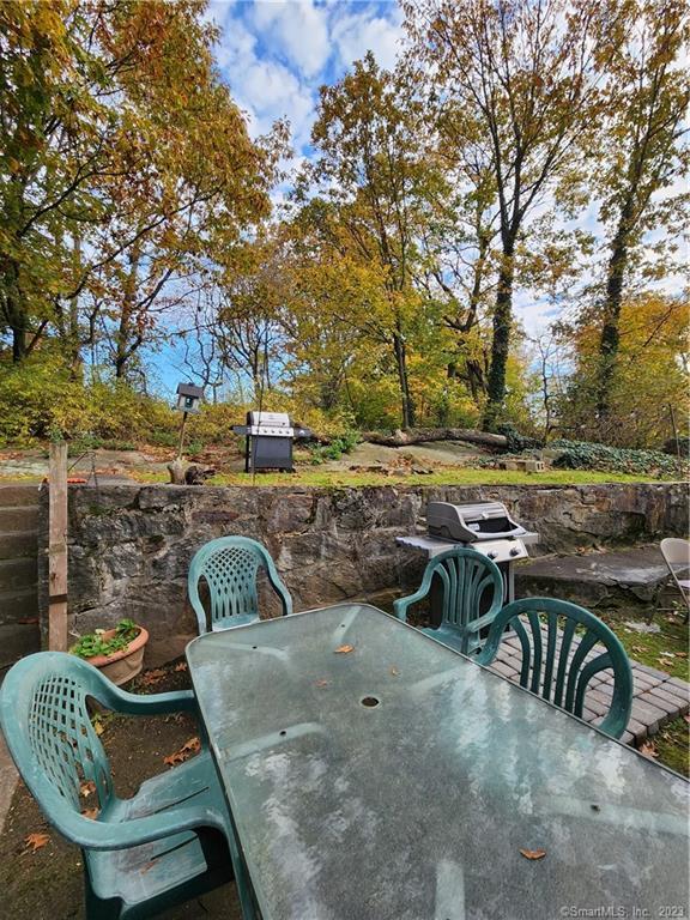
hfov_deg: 89.9
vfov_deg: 106.2
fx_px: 346
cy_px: 460
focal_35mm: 13
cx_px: 345
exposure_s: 1/219
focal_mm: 2.2
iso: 50
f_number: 2.2
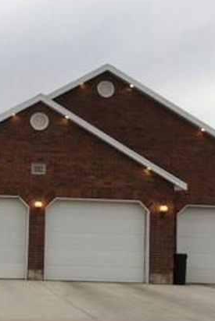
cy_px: 207
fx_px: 671
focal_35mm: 75
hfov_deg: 17.7
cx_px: -9
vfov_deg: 26.9
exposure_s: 1/146
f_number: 2.2
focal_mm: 4.15
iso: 25
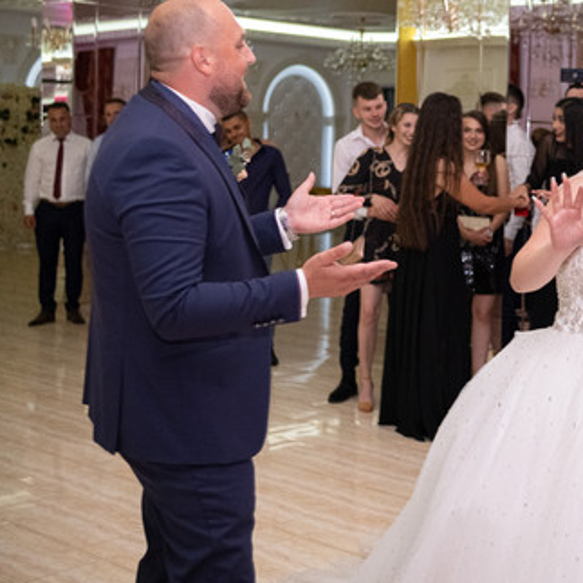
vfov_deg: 28.9
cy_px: 212
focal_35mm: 59
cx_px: 551
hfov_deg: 27.7
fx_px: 1124
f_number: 2.2
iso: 1600
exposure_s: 1/125
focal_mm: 23
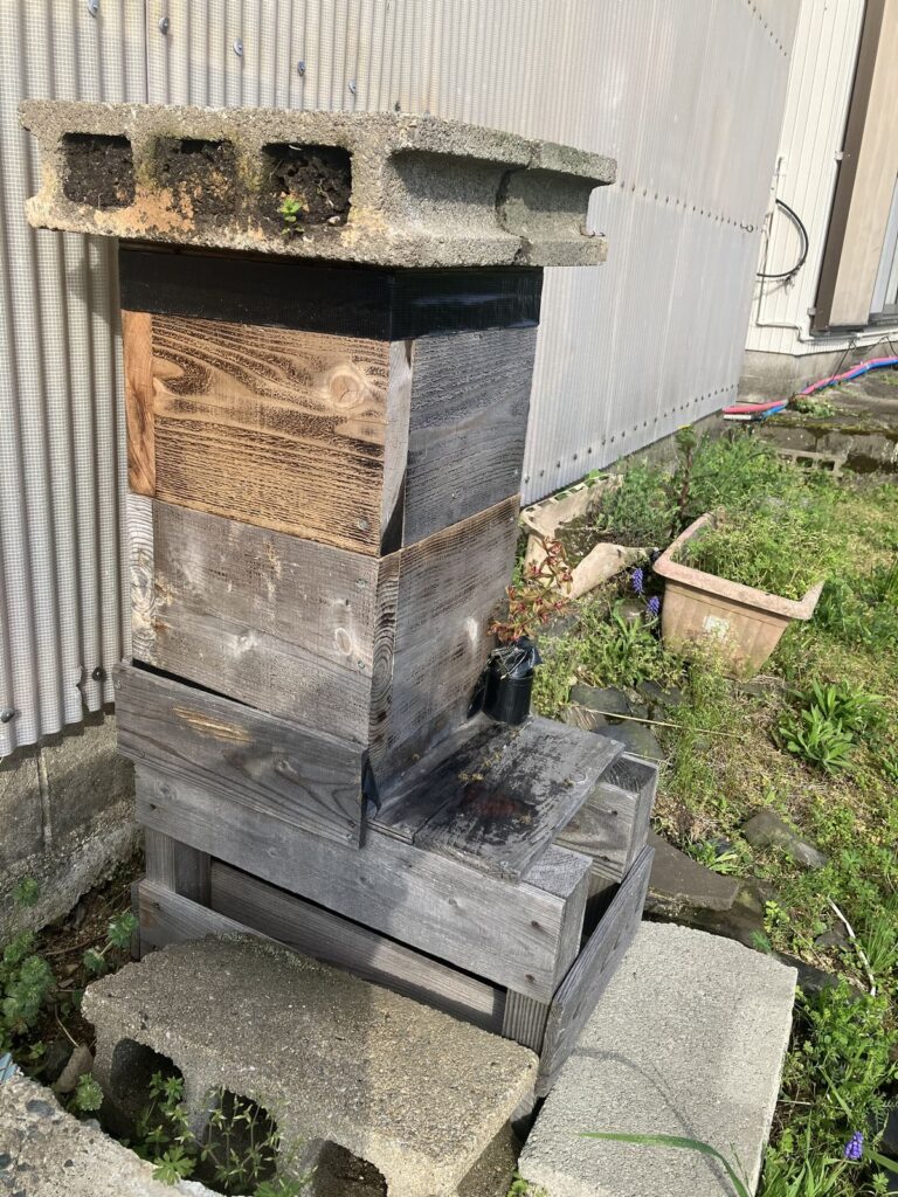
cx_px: 449
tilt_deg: -17.6
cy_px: 598
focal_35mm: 28
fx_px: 968
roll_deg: -2.3
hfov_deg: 49.7
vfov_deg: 63.4
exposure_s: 1/991
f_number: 1.8
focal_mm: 3.99
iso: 32
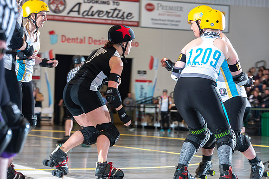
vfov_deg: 11.2
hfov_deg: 16.8
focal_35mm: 122
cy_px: 90
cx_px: 134
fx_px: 912
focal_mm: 122
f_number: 5.6
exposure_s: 1/160
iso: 500
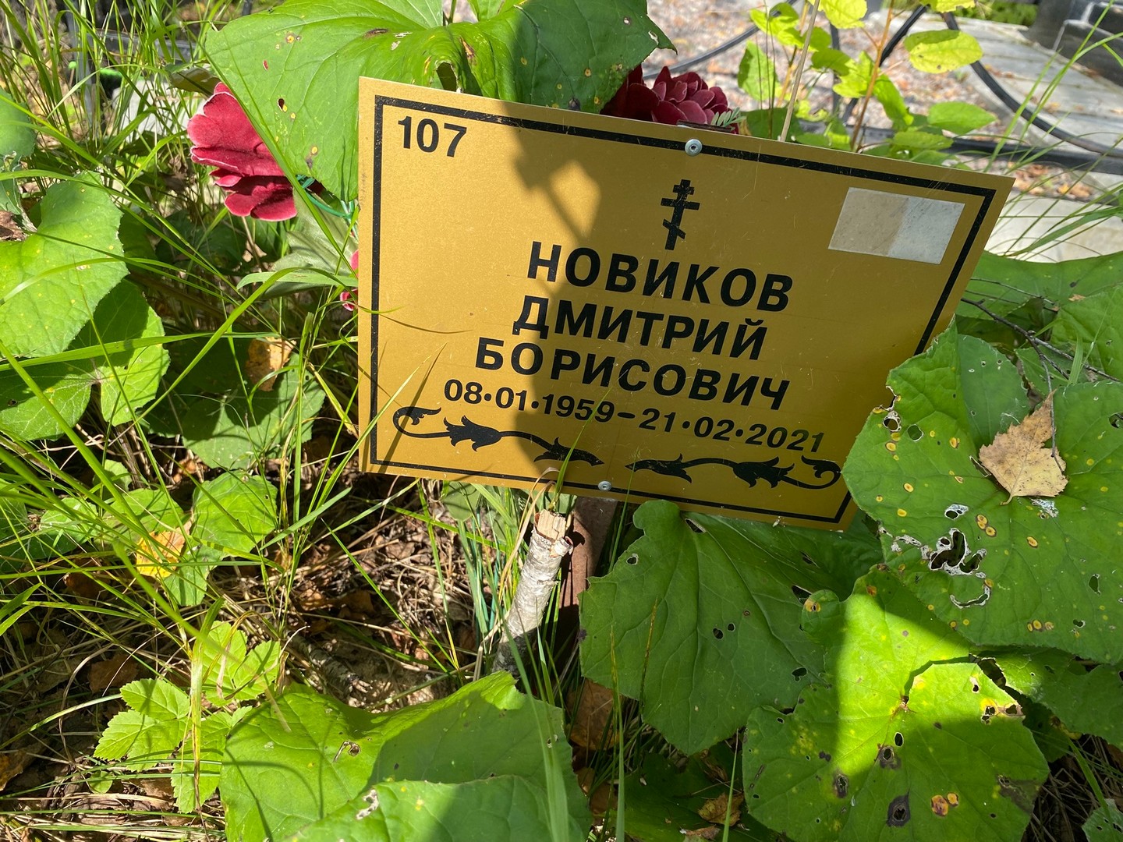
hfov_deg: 67.3
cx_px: 562
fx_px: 843
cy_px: 421
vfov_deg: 53.1
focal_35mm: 26
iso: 32
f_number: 1.8
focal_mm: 4.25
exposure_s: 1/719
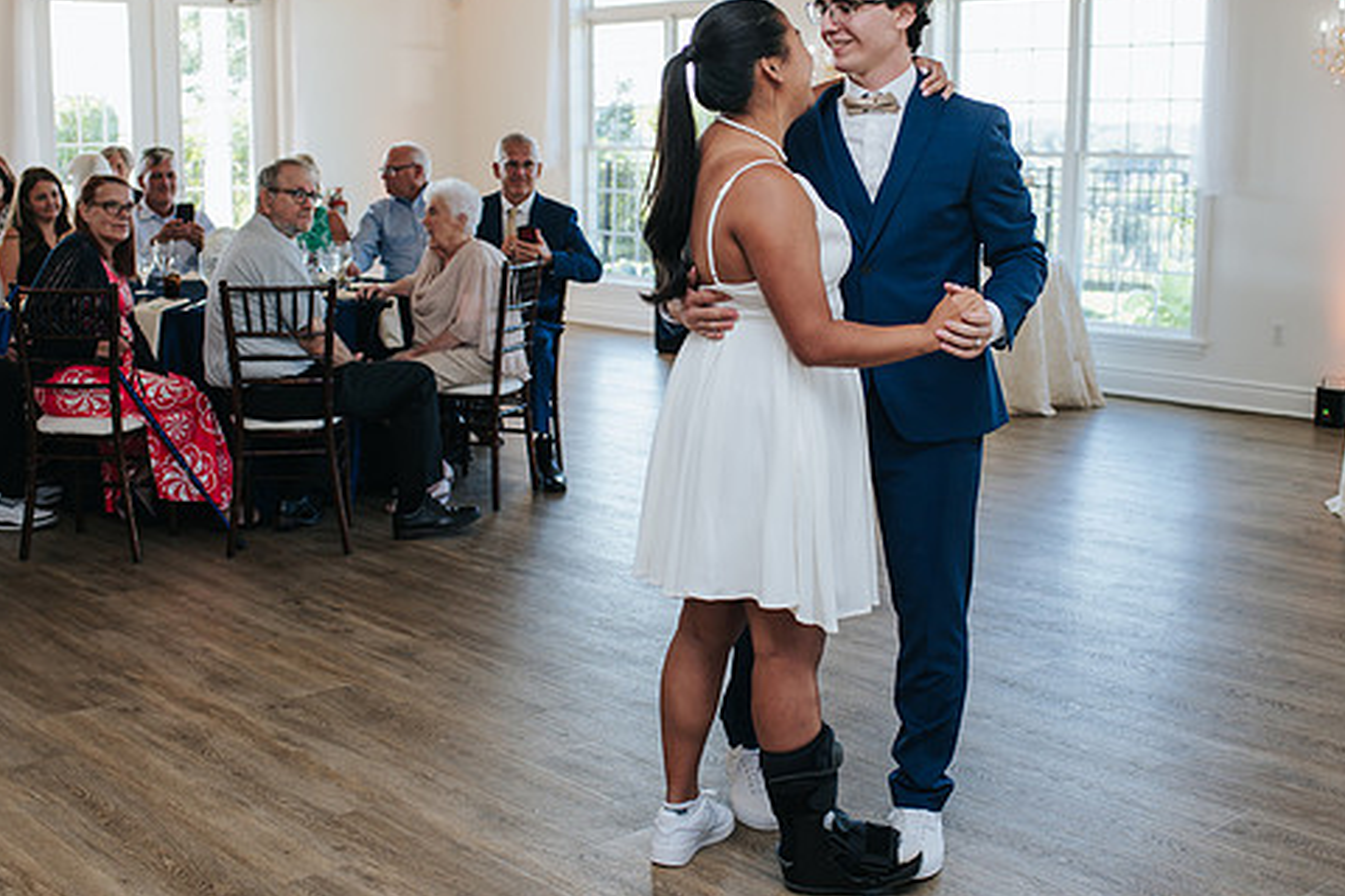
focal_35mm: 47
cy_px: 386
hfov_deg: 41.9
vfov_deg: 28.6
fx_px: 1756
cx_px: 707
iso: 360
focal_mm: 35
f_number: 3.2
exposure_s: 1/200
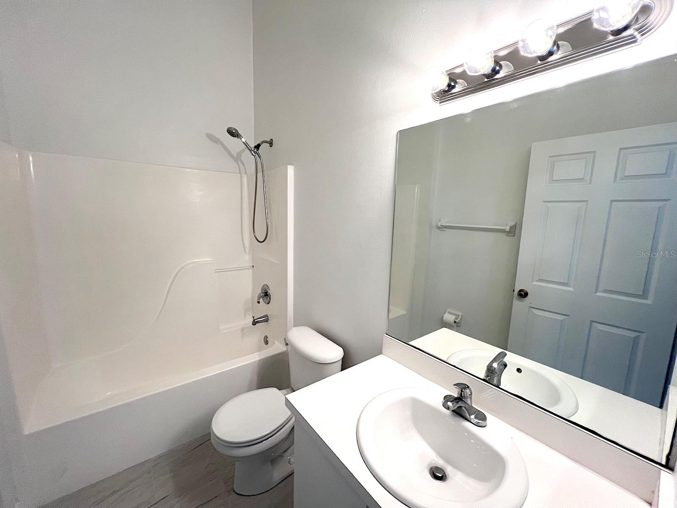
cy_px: 254
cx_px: 338
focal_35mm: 13
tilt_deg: -7.9
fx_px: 254
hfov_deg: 106.2
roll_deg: -1.4
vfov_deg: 89.9
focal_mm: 1.57
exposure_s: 1/120
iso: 200
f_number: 1.8
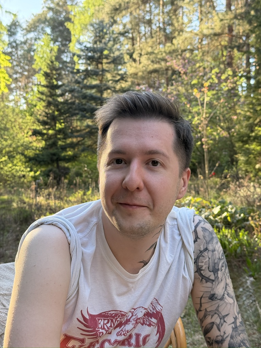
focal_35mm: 48
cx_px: 130
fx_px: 483
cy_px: 174
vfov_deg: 39.7
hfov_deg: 30.3
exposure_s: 1/236
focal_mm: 6.76
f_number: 1.78
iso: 125
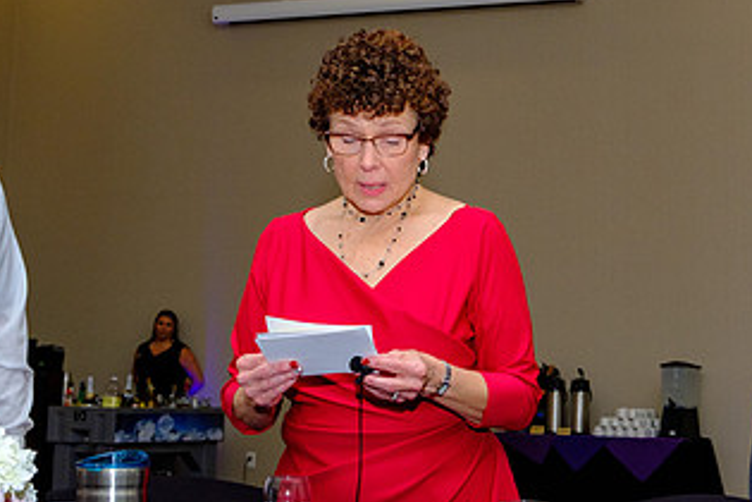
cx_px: 599
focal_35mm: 70
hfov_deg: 28.3
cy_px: 219
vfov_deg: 19.4
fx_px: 1462
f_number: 5.6
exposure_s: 1/160
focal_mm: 25.4
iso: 1600
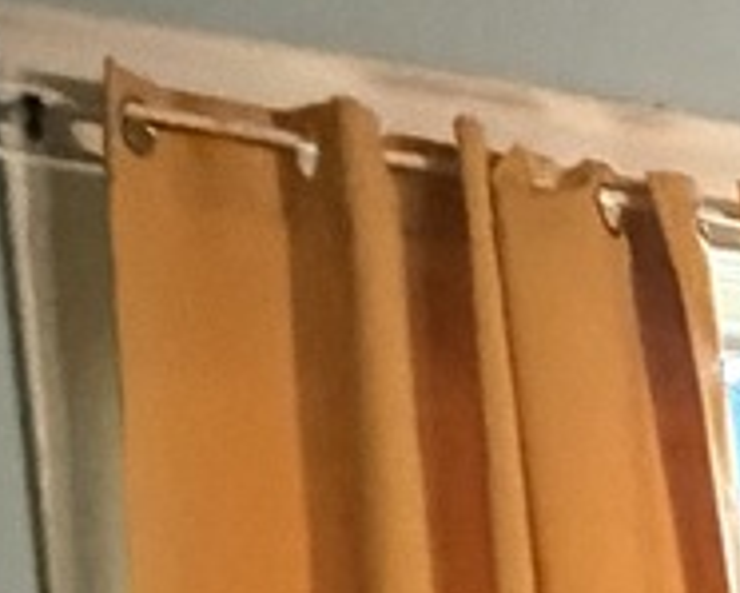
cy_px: 1110
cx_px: 2296
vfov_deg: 13.0
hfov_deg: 10.9
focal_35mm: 106
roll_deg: +0.9
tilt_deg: -6.8
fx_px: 2323
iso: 1000
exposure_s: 1/60
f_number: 2.2
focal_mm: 2.22
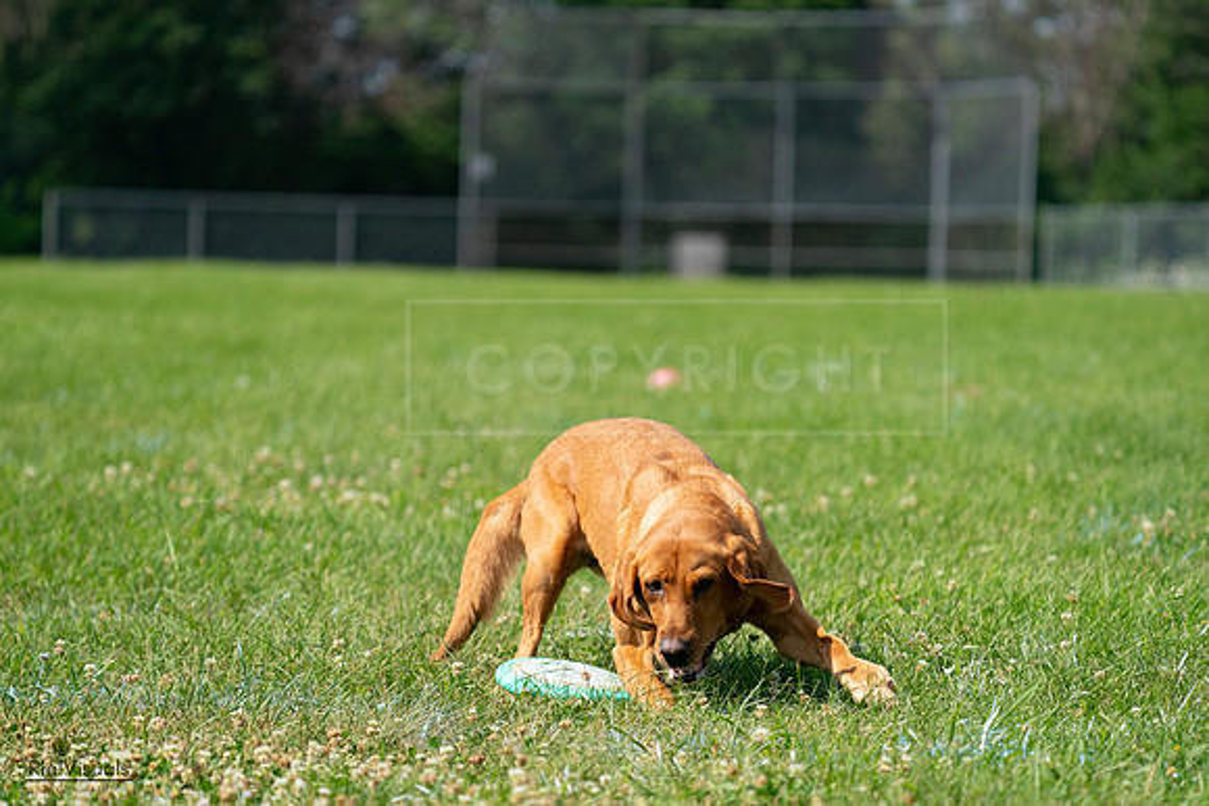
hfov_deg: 10.3
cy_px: 403
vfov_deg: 6.9
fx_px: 6718
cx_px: 604
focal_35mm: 200
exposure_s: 1/4000
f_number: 5.6
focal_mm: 200
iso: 1000
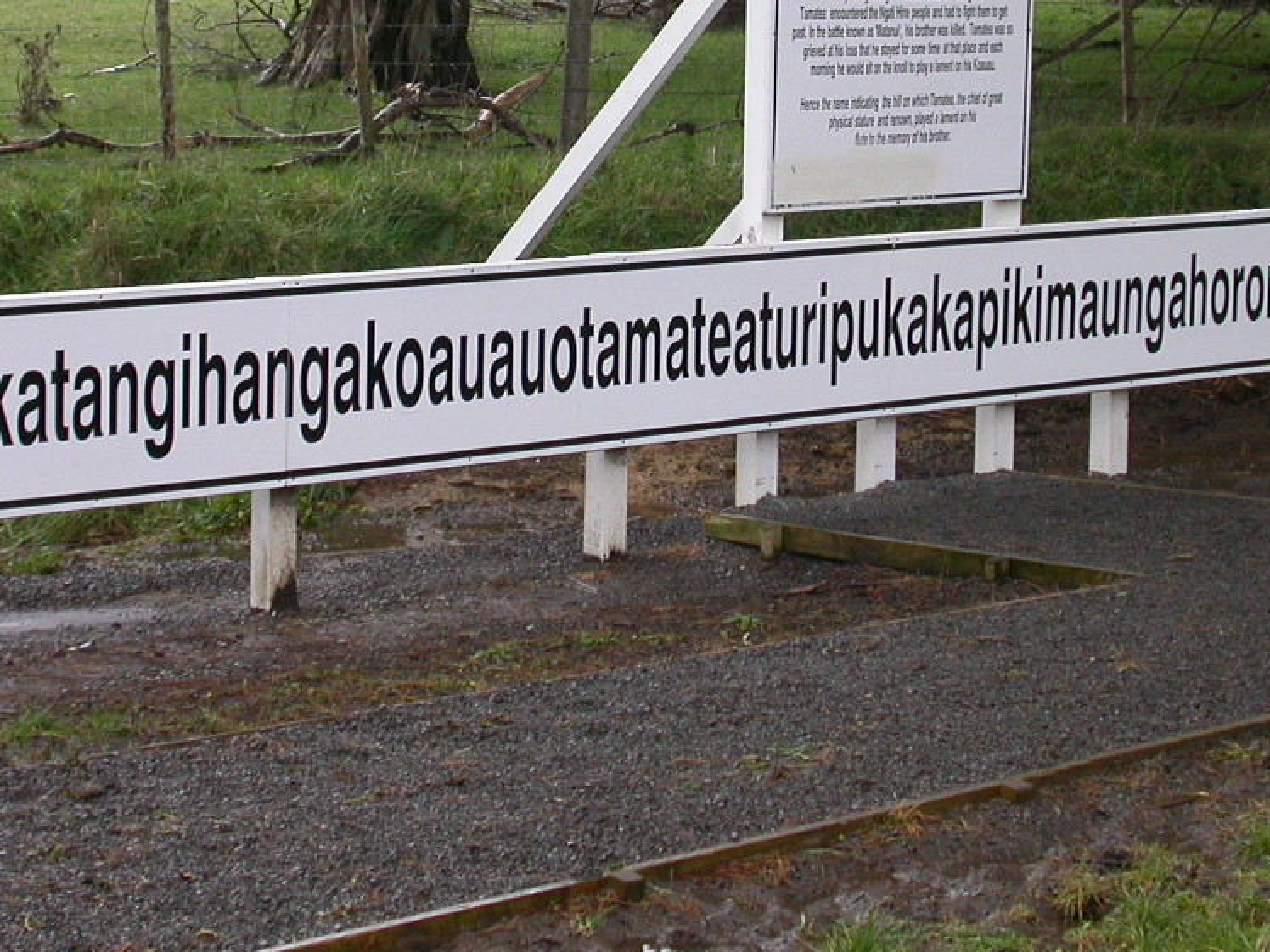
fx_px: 3265
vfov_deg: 16.5
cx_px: 625
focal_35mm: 89
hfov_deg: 22.0
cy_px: 163
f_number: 3.3
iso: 100
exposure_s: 1/85.6
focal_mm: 10.9
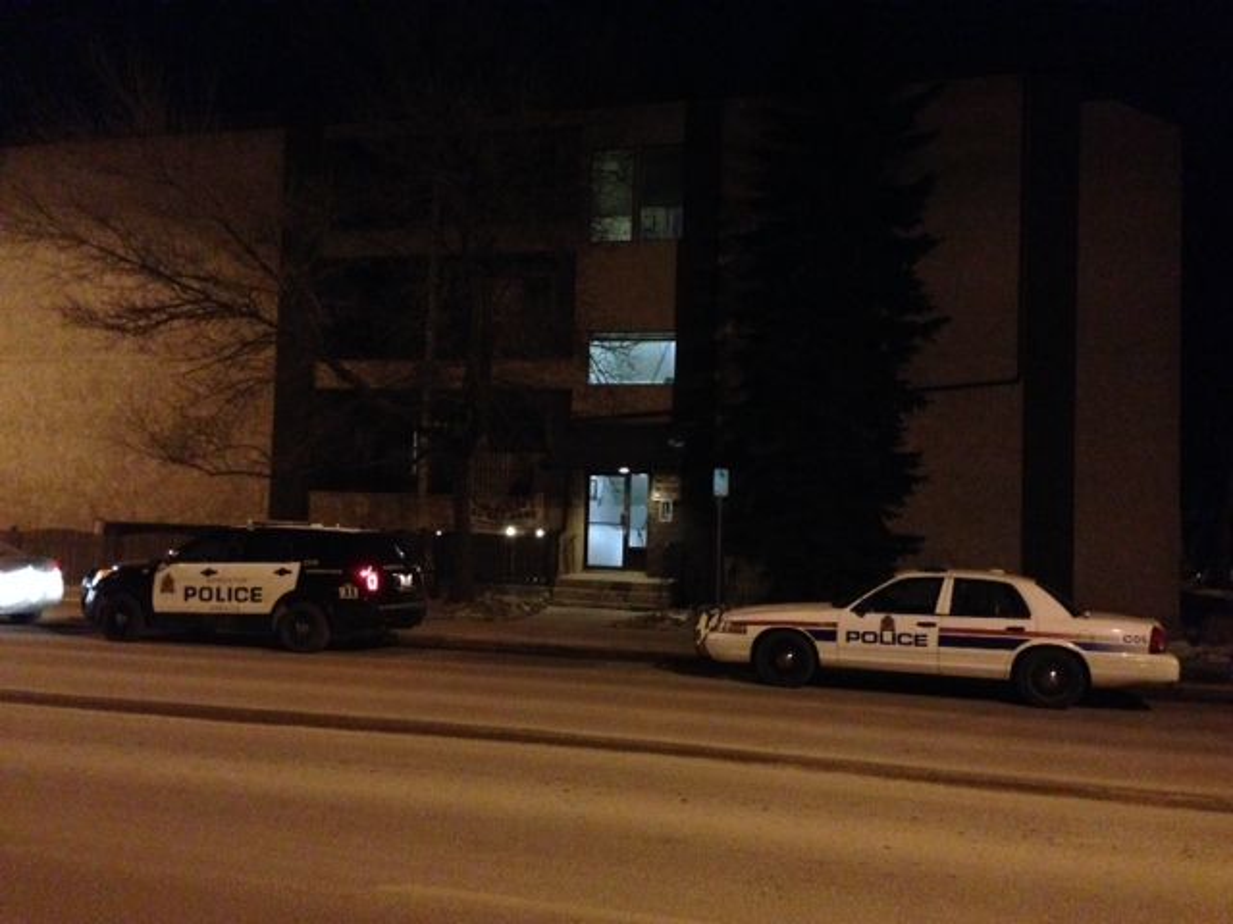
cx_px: 616
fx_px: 1175
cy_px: 462
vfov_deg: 42.9
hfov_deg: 55.4
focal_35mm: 33
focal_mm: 4.12
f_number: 2.4
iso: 800
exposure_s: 1/15
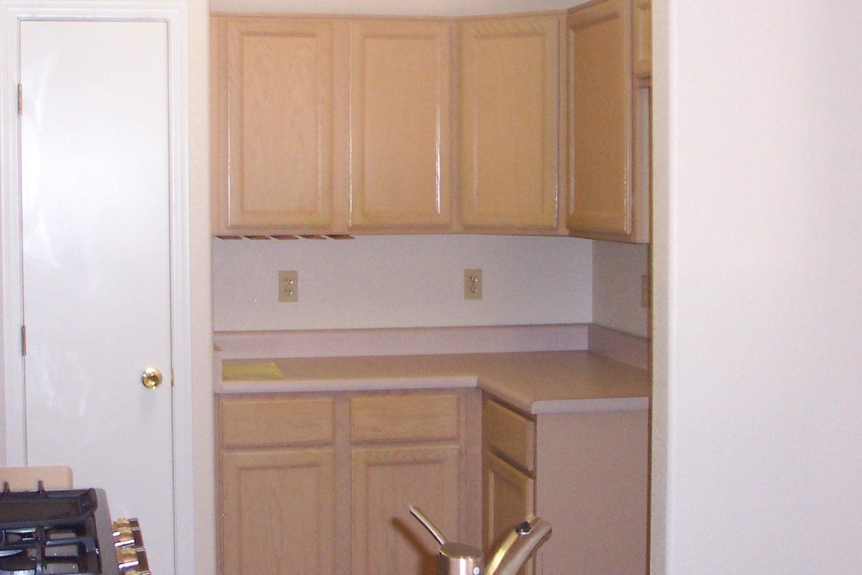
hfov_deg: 32.8
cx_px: 374
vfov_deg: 22.2
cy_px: 221
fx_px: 1460
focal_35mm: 61
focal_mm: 7.5
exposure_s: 1/30
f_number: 2.8
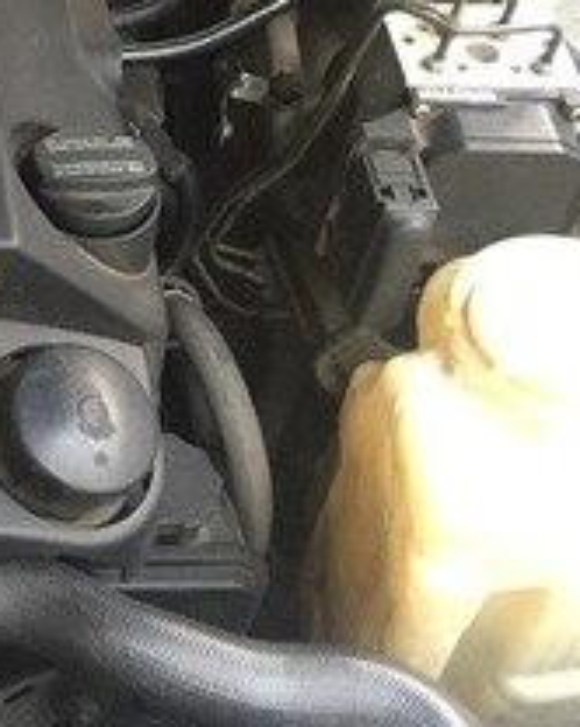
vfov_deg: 20.9
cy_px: 82
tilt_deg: -46.9
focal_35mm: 90
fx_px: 1934
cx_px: -433
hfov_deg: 15.0
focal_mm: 4.15
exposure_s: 1/33
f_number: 2.2
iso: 320
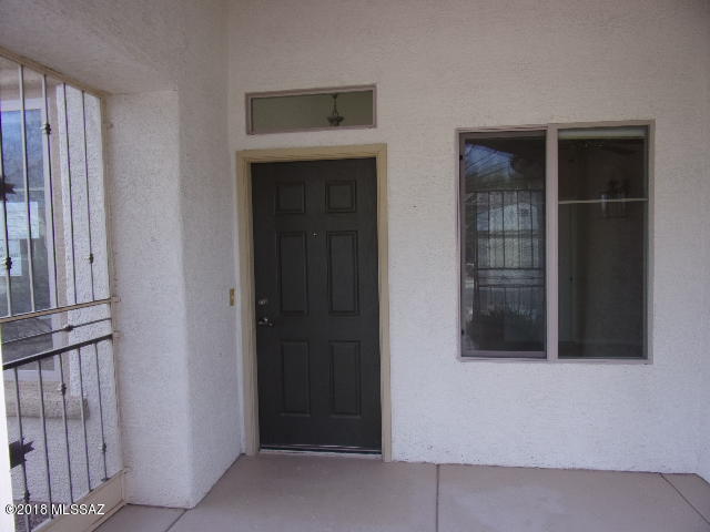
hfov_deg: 71.6
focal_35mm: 24
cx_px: 355
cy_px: 266
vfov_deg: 56.8
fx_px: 492
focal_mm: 4.3
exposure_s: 1/80
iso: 80
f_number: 3.3
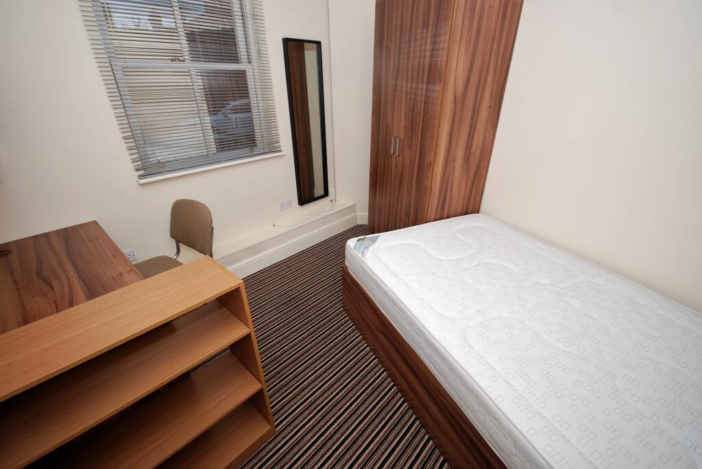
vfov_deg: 77.5
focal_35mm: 15
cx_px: 351
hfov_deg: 100.3
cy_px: 234
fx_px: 293
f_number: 4
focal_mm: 10
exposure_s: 1/60
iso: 100
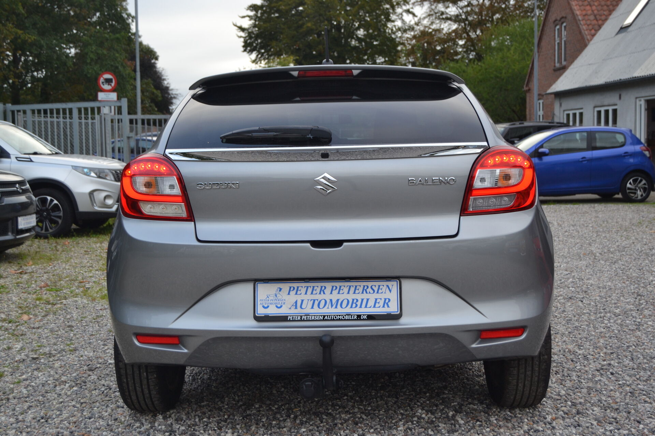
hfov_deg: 42.3
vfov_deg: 28.9
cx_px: 328
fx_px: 846
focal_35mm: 46
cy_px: 218
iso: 180
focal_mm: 31
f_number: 5.6
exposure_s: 1/125
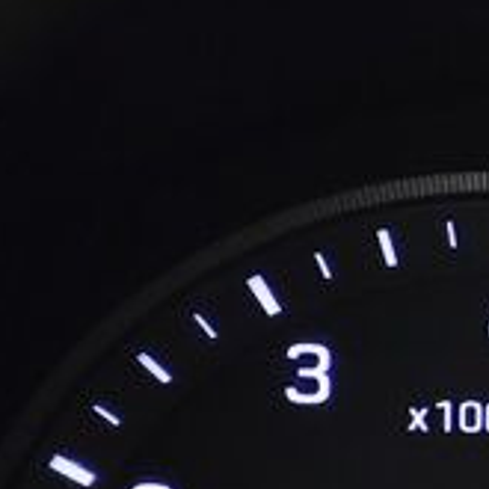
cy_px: 618
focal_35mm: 396
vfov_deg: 4.4
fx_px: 6329
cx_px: 1405
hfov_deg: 4.3
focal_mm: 50
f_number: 4.8
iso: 1250
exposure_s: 1/160
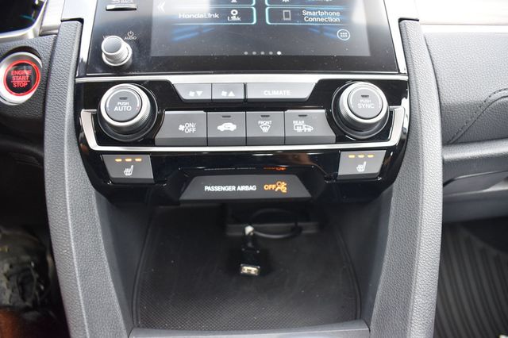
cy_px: 169
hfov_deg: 67.4
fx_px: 381
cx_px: 254
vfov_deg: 47.9
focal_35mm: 27
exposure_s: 1/160
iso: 800
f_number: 3.5
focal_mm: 18
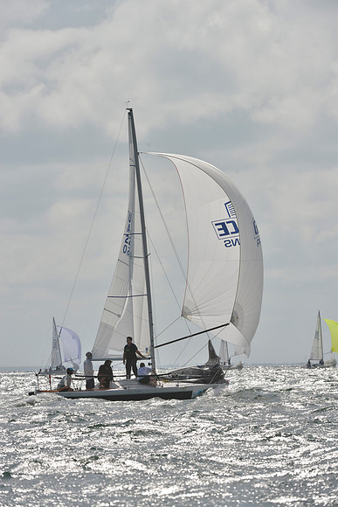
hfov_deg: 4.6
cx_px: 169
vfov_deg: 6.9
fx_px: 4222
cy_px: 254
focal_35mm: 300
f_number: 11
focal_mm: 300
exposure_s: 1/1250
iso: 280
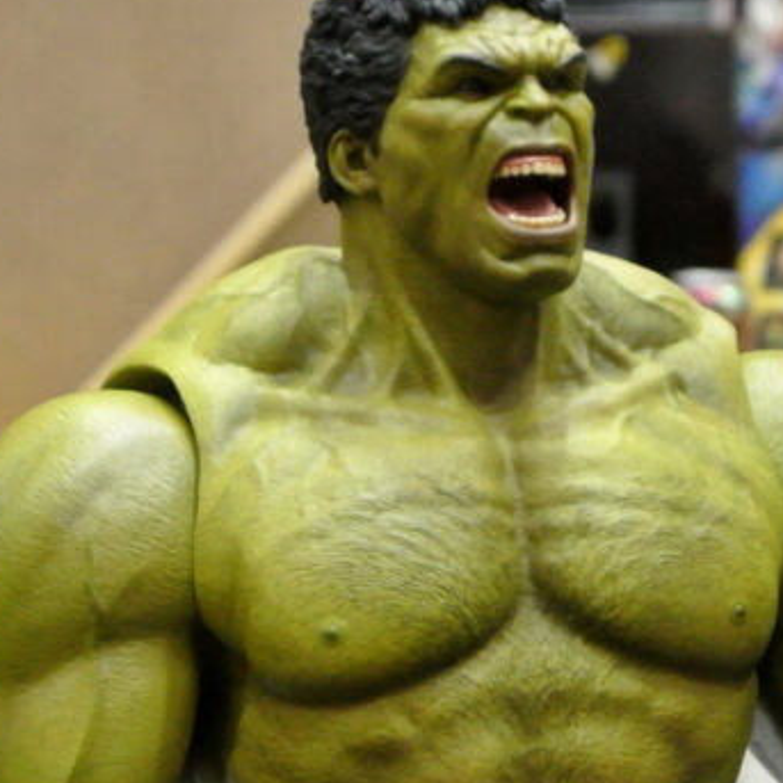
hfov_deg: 8.5
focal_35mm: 206
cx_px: 477
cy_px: 474
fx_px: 5272
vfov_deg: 8.5
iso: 1250
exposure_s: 1/30
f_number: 5.6
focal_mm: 30
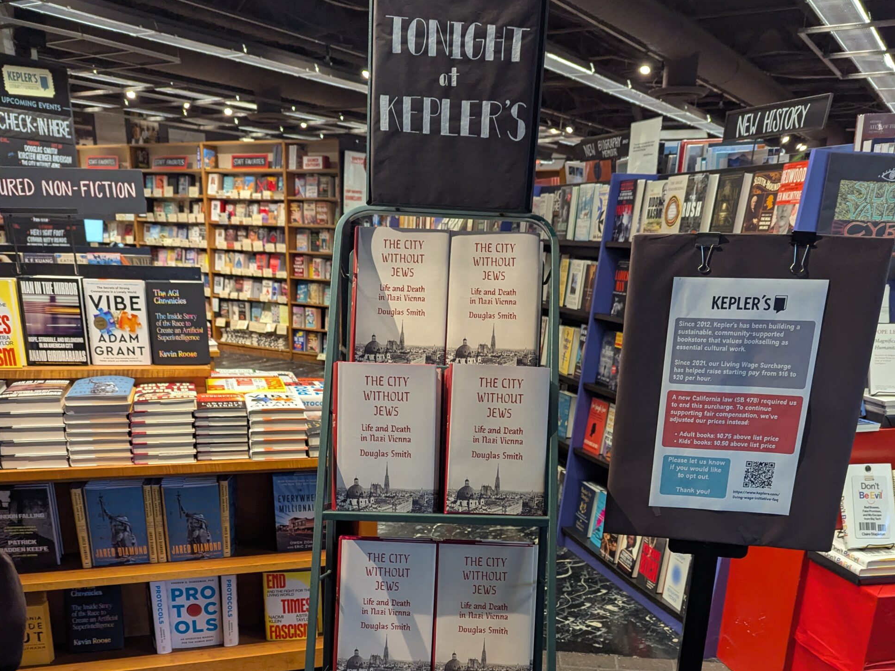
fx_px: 827
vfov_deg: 42.4
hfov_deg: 56.8
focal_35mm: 32
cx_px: 447
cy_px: 527
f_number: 1.85
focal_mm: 6.81
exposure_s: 1/289
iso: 626
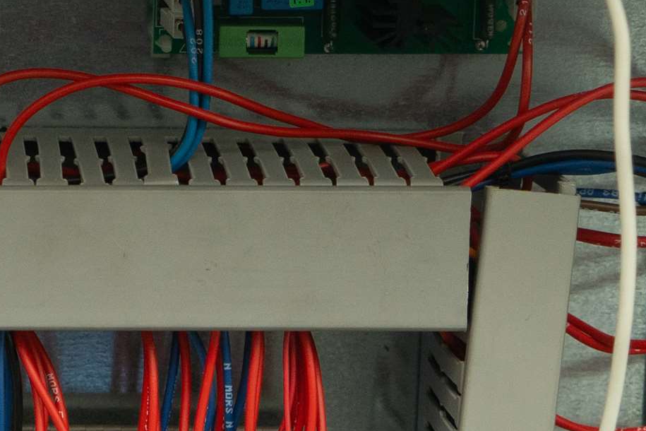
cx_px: -179
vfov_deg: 7.9
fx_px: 3122
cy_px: 326
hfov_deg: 11.5
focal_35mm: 174
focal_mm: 39
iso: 500
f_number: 4
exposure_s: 1/500
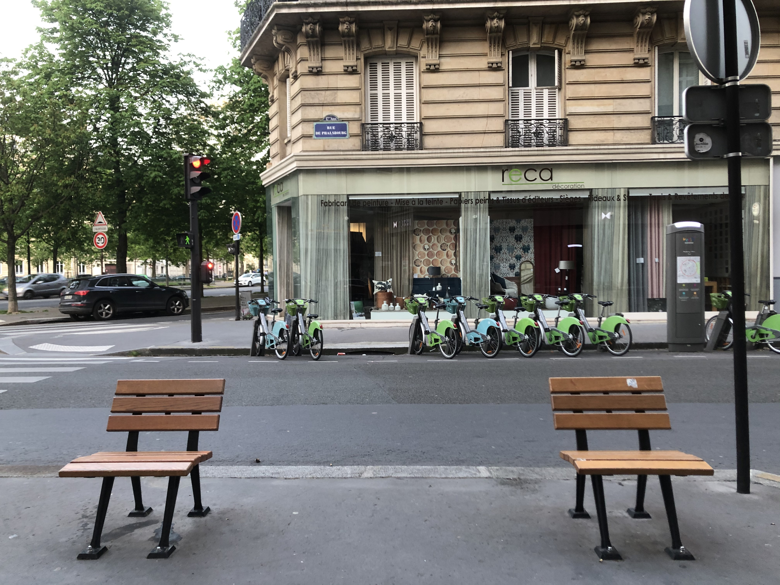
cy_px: 292
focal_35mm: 28
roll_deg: +1.0
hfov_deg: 63.4
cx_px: 390
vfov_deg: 49.7
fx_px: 631
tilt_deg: -2.4
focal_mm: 4
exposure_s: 1/20
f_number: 1.8
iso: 40
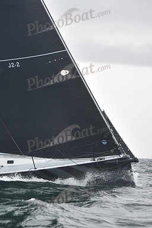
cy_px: 114
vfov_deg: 13.3
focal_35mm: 154
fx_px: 975
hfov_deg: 8.9
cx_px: -4
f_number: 3.2
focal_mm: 102
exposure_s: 1/640
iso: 400
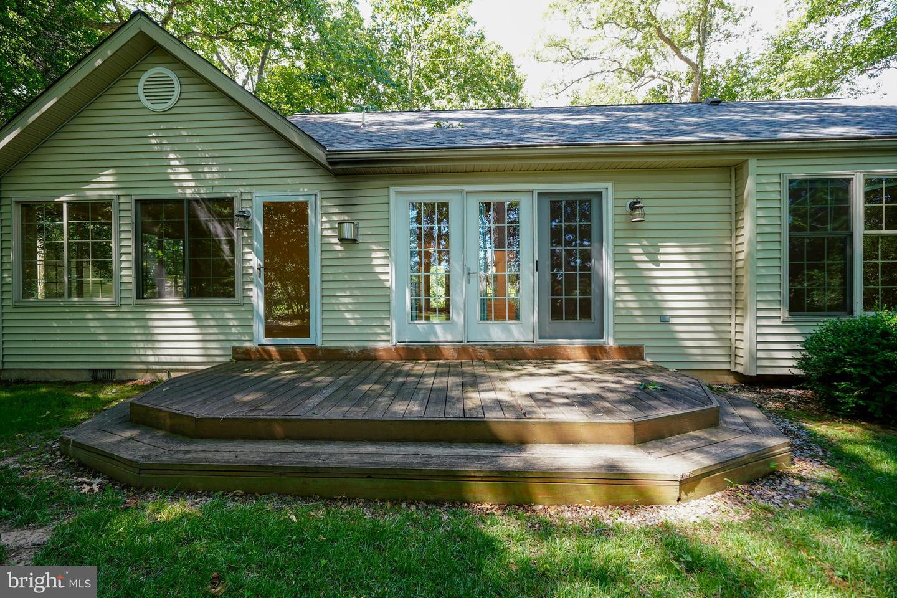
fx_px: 374
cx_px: 448
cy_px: 299
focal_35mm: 15
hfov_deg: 100.4
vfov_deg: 77.3
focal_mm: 10
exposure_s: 1/50
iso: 100
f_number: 3.5
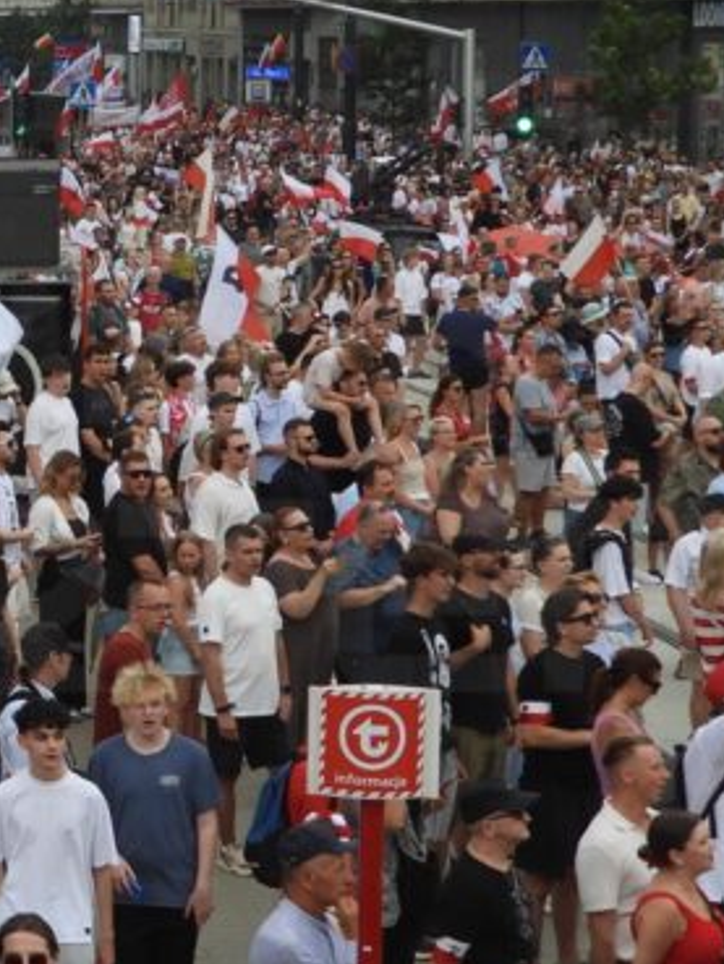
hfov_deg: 11.3
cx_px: -588
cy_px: 402
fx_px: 3400
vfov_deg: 16.1
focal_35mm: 122
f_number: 3.2
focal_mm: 7.9
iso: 100
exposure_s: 1/320
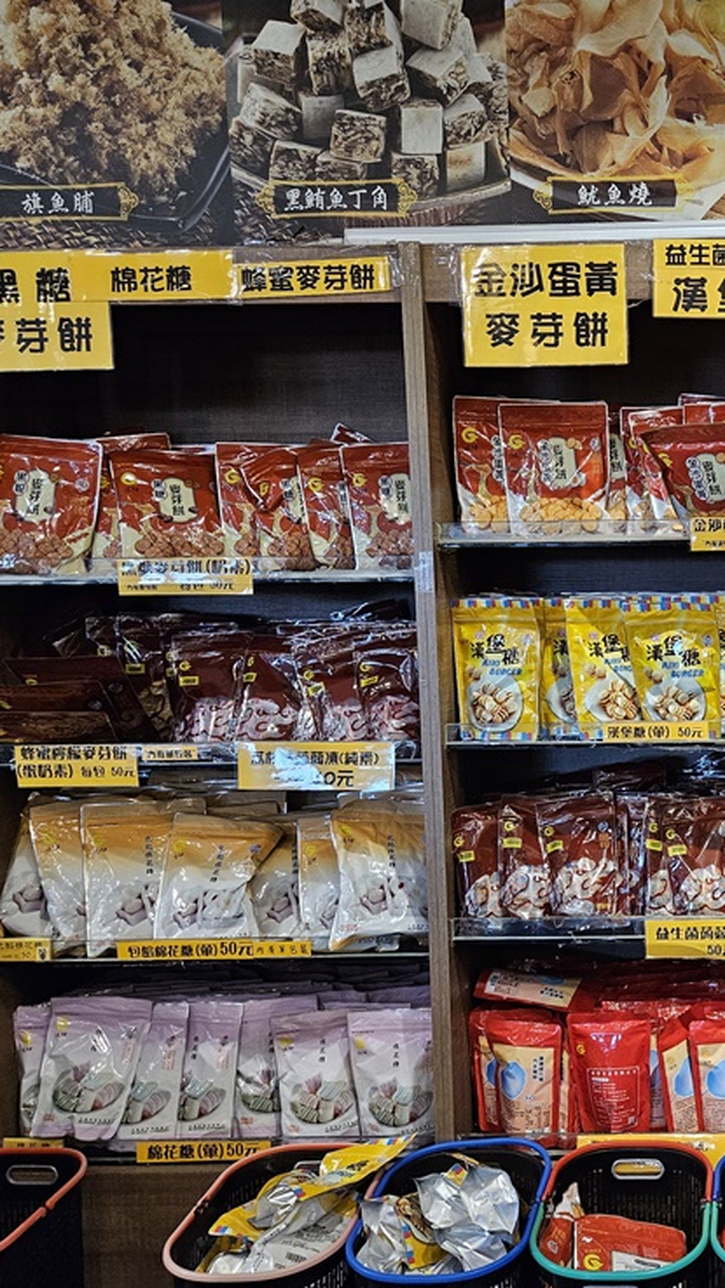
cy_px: 647
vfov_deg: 58.0
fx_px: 1161
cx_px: 730
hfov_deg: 31.9
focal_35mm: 34
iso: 640
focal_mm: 5.4
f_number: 1.8
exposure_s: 1/120
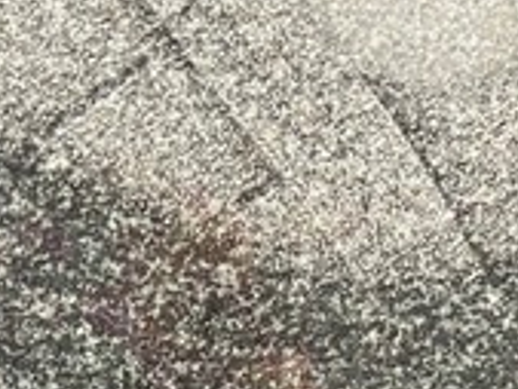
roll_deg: -1.4
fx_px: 1842
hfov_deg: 16.0
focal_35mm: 123
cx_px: 300
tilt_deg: -37.4
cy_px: 812
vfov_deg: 10.9
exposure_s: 1/1377
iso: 50
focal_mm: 5.7
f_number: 1.5
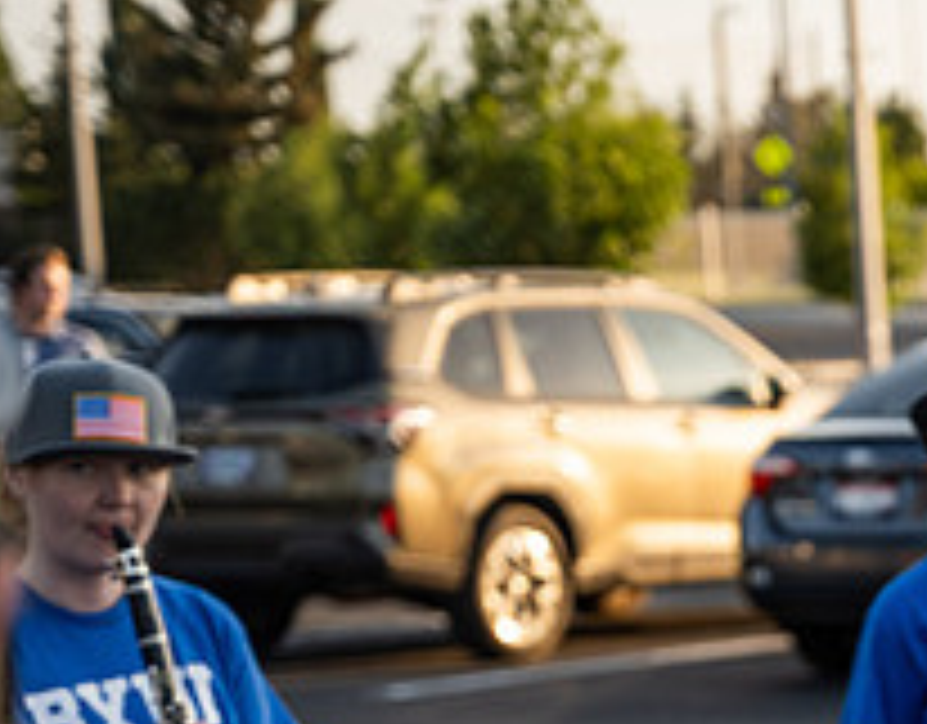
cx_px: 1325
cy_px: 971
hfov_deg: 8.8
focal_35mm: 217
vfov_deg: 7.0
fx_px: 5900
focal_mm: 70
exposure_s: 1/250
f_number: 4
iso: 125
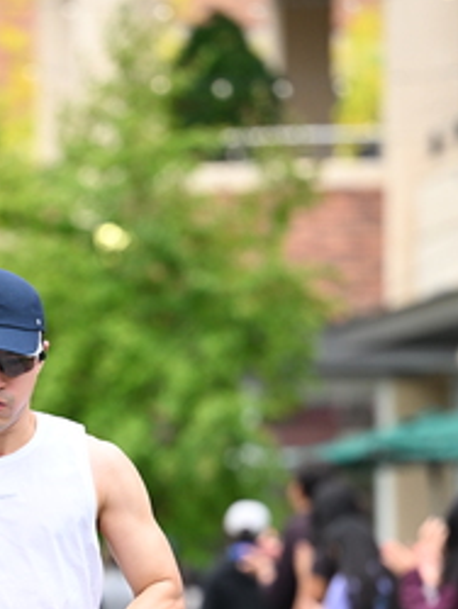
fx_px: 4843
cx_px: 62
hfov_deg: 5.4
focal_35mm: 275
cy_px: 465
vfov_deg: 7.2
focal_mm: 130
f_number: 2.8
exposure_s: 1/2000
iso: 1000
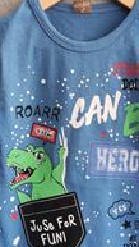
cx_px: 82
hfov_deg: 21.5
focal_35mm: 56
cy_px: 107
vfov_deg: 37.1
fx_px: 366
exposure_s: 1/87.9
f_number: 1.88
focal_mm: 5.59
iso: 345
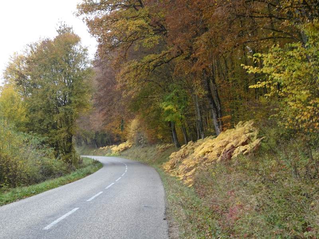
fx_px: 369
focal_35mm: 40
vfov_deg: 36.0
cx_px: 160
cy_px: 120
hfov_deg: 46.8
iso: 125
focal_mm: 6.8
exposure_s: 1/40
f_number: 4
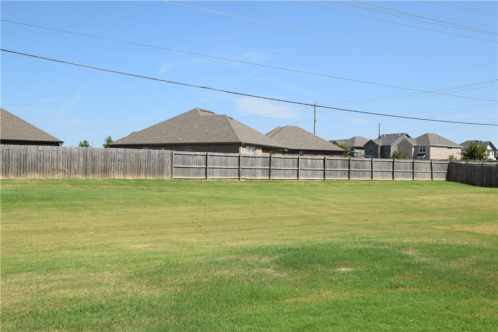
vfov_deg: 36.9
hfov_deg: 53.1
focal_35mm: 36
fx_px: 498
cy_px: 166
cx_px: 249
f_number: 10
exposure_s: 1/200
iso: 100
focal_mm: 24
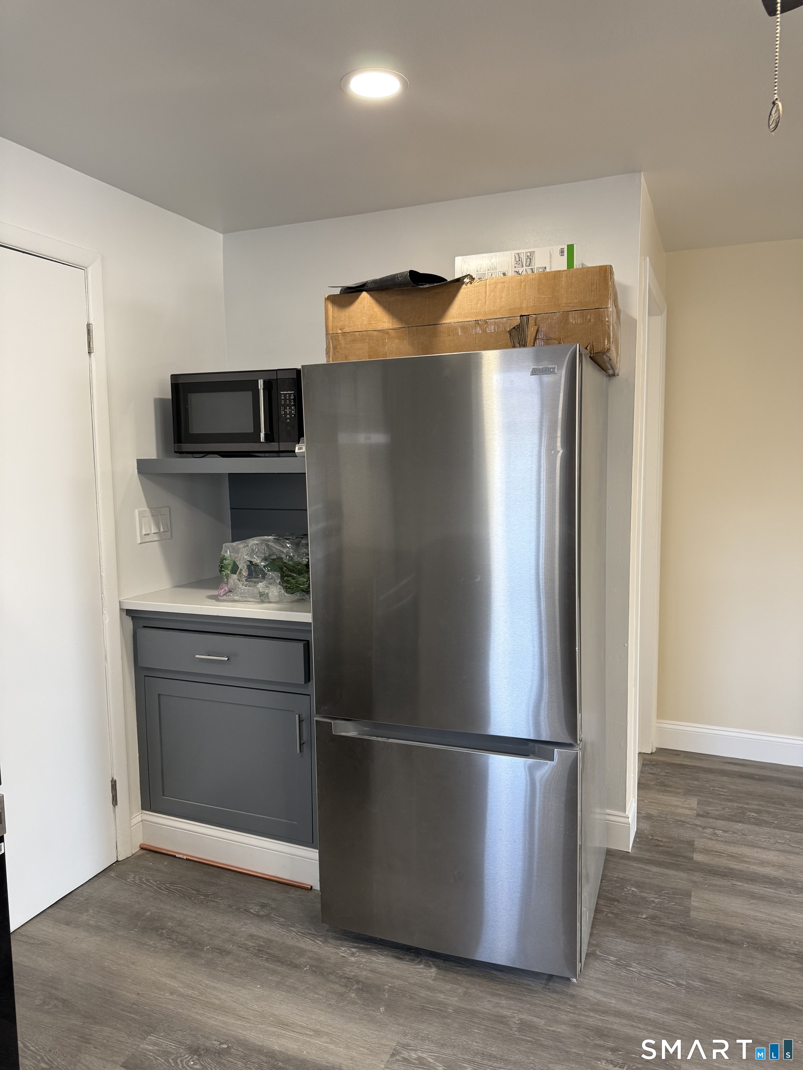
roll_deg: +0.6
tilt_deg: -4.8
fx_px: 742
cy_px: 535
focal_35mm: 24
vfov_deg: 71.6
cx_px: 402
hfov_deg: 56.8
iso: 160
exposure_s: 1/120
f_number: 1.78
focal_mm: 6.76
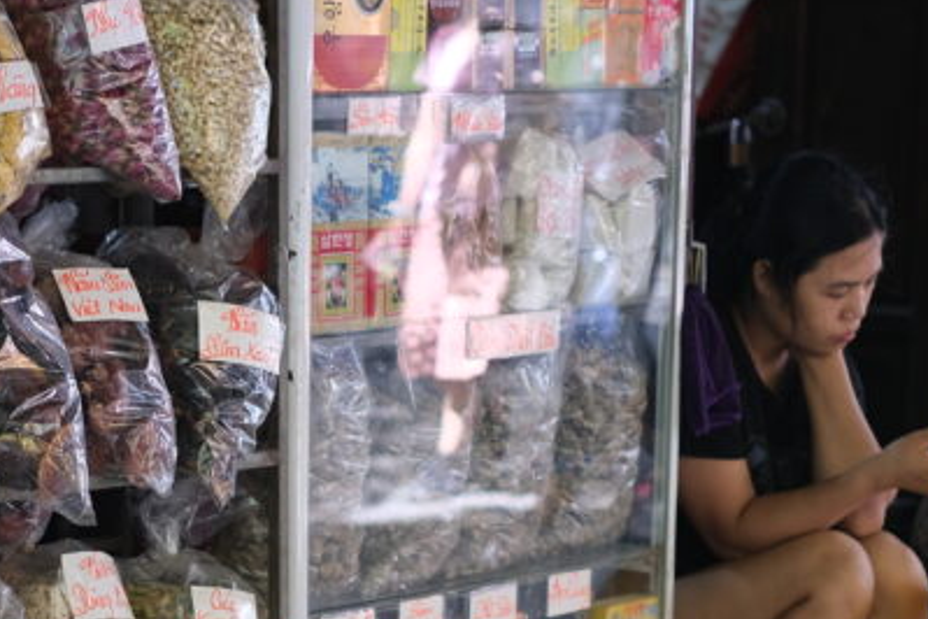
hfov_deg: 15.0
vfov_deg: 10.0
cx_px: 174
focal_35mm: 136
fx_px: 3506
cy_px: 660
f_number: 2
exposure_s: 1/125
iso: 320
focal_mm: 35
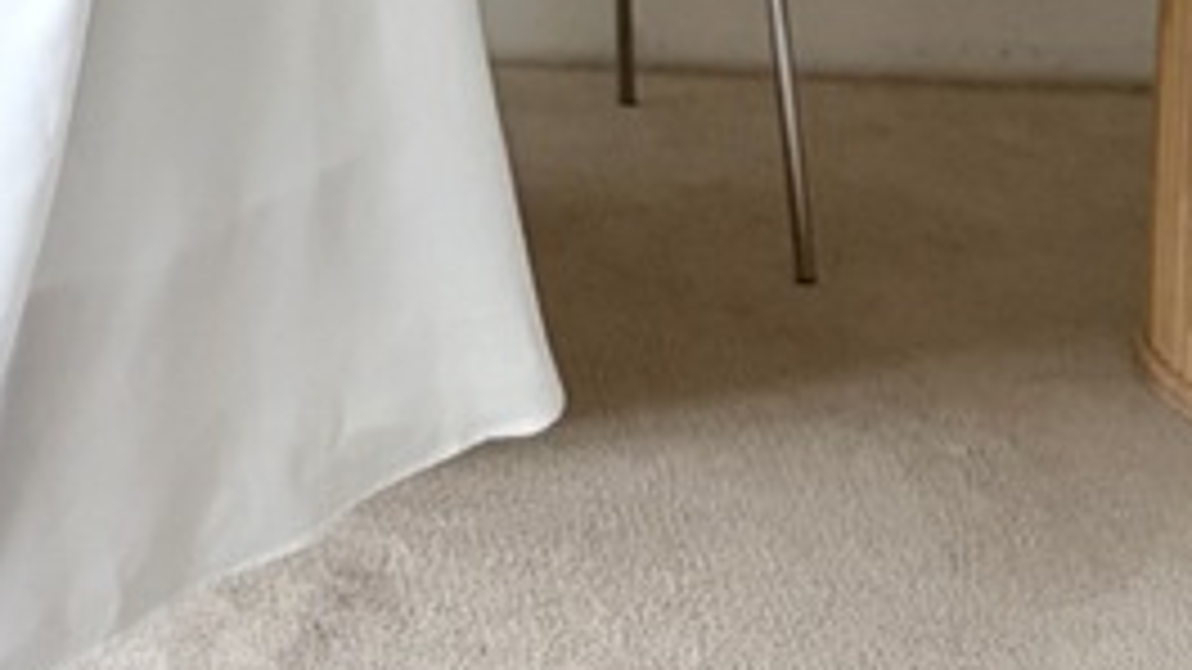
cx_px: 171
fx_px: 3382
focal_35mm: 107
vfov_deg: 10.3
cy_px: -760
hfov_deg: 19.7
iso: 200
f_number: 1.6
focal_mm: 5.96
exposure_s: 1/60
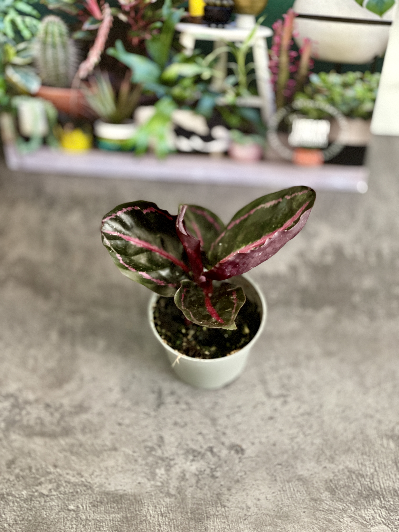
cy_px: 266
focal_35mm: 64
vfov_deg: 30.3
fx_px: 984
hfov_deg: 22.9
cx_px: 200
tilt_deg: -54.3
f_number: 2.2
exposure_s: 1/14
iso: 500
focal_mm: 7.5
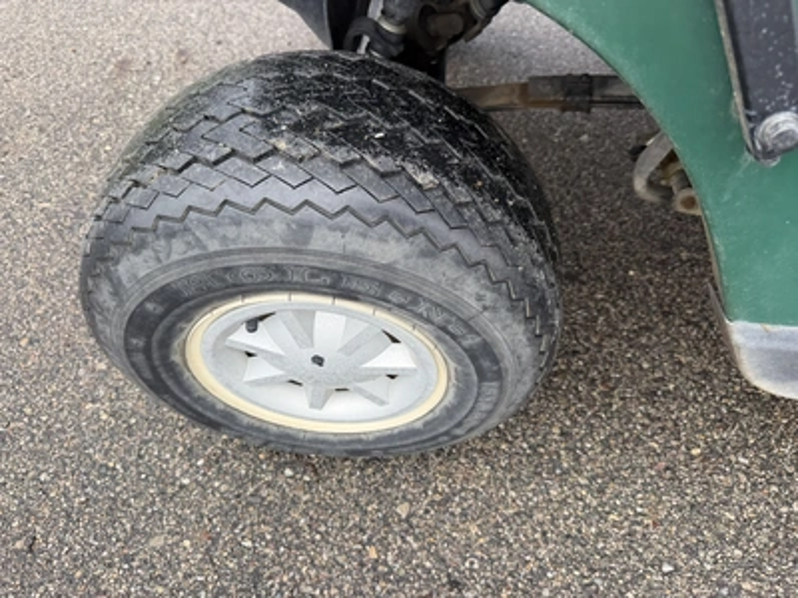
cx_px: 399
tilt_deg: -47.6
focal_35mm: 24
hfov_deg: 71.6
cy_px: 299
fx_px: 553
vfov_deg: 56.8
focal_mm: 6.76
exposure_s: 1/405
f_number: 1.78
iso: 80
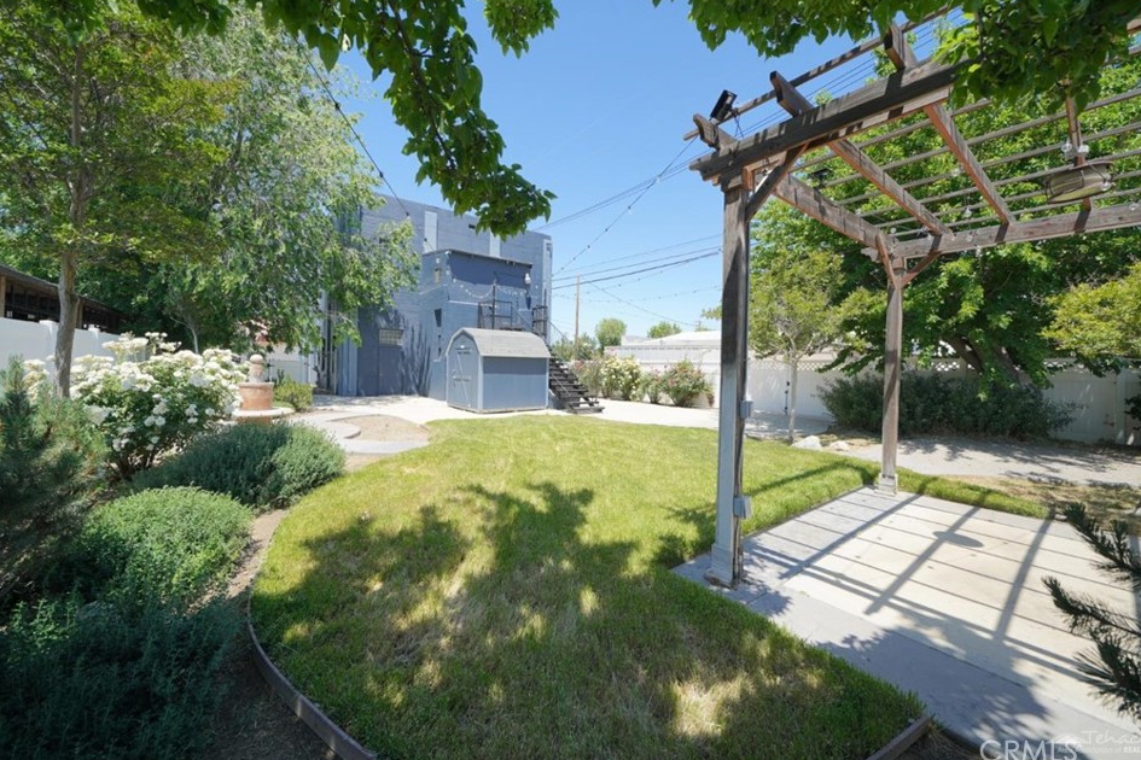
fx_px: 412
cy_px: 356
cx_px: 572
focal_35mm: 13
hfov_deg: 108.3
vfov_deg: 85.3
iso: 200
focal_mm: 12
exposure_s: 1/400
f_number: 6.3
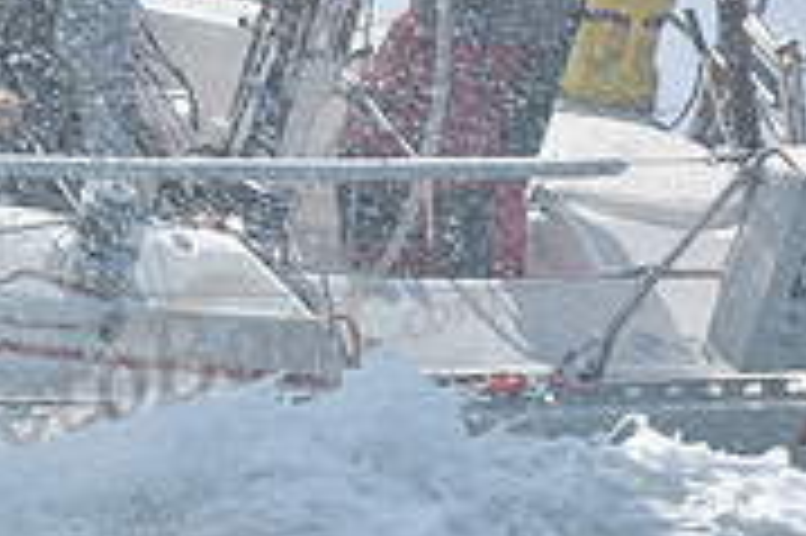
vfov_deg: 4.2
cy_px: 196
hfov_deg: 6.3
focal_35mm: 324
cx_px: -365
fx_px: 7247
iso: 320
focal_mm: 100
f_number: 9
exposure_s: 1/1000
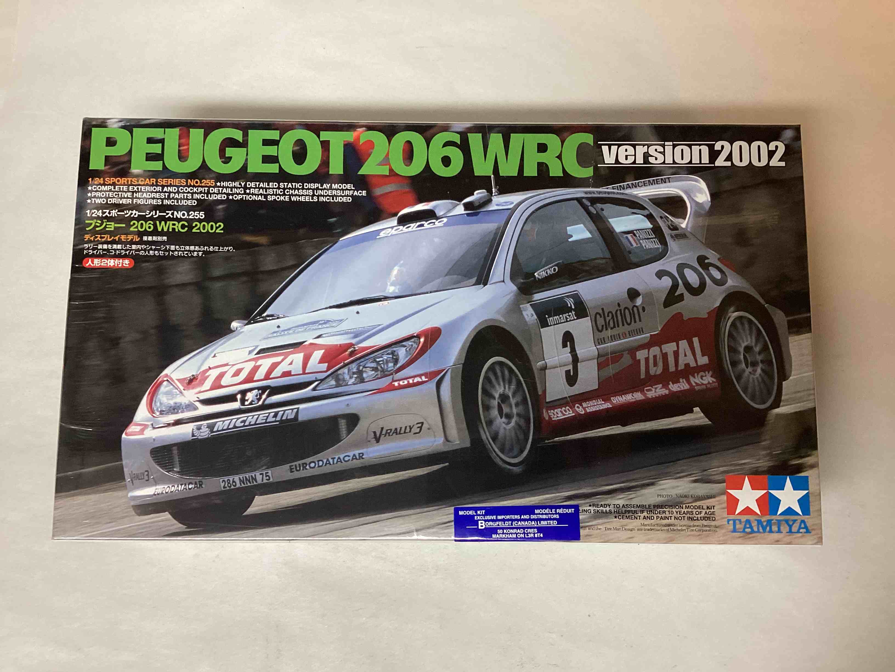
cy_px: 336
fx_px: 802
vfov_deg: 45.4
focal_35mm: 31
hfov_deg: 58.4
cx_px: 448
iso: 125
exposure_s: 1/50
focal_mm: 3.3
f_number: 2.4
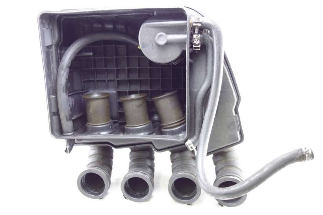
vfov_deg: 46.4
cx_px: 162
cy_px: 108
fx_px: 251
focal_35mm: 28
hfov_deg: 65.5
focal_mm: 10.4
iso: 320
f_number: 1.8
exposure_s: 1/30
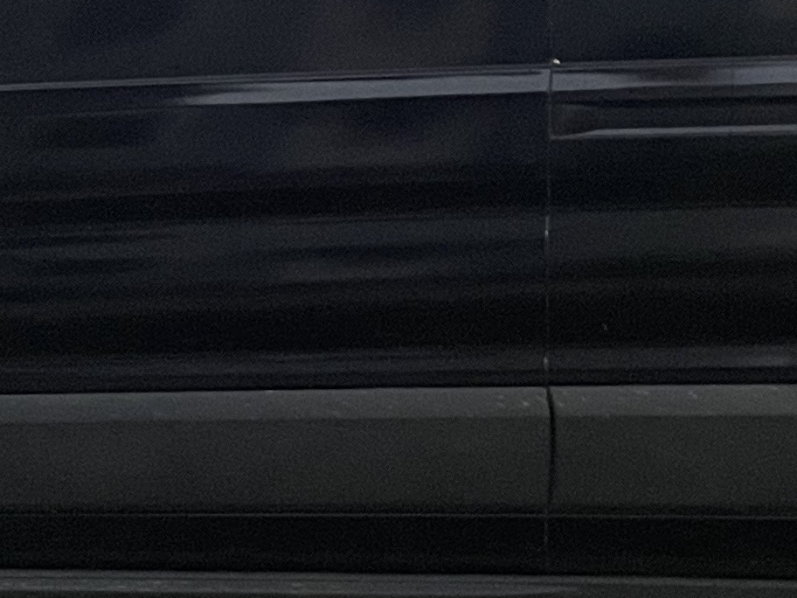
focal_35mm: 115
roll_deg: -0.8
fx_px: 2648
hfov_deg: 17.1
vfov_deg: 12.8
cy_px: 80
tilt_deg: -3.1
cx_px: 447
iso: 500
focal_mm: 4.2
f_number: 1.6
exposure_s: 1/40
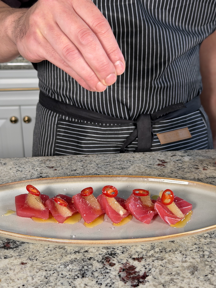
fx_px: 399
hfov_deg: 30.3
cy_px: 144
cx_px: 108
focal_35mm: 48
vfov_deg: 39.7
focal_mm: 6.76
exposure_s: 1/60
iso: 50
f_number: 1.78
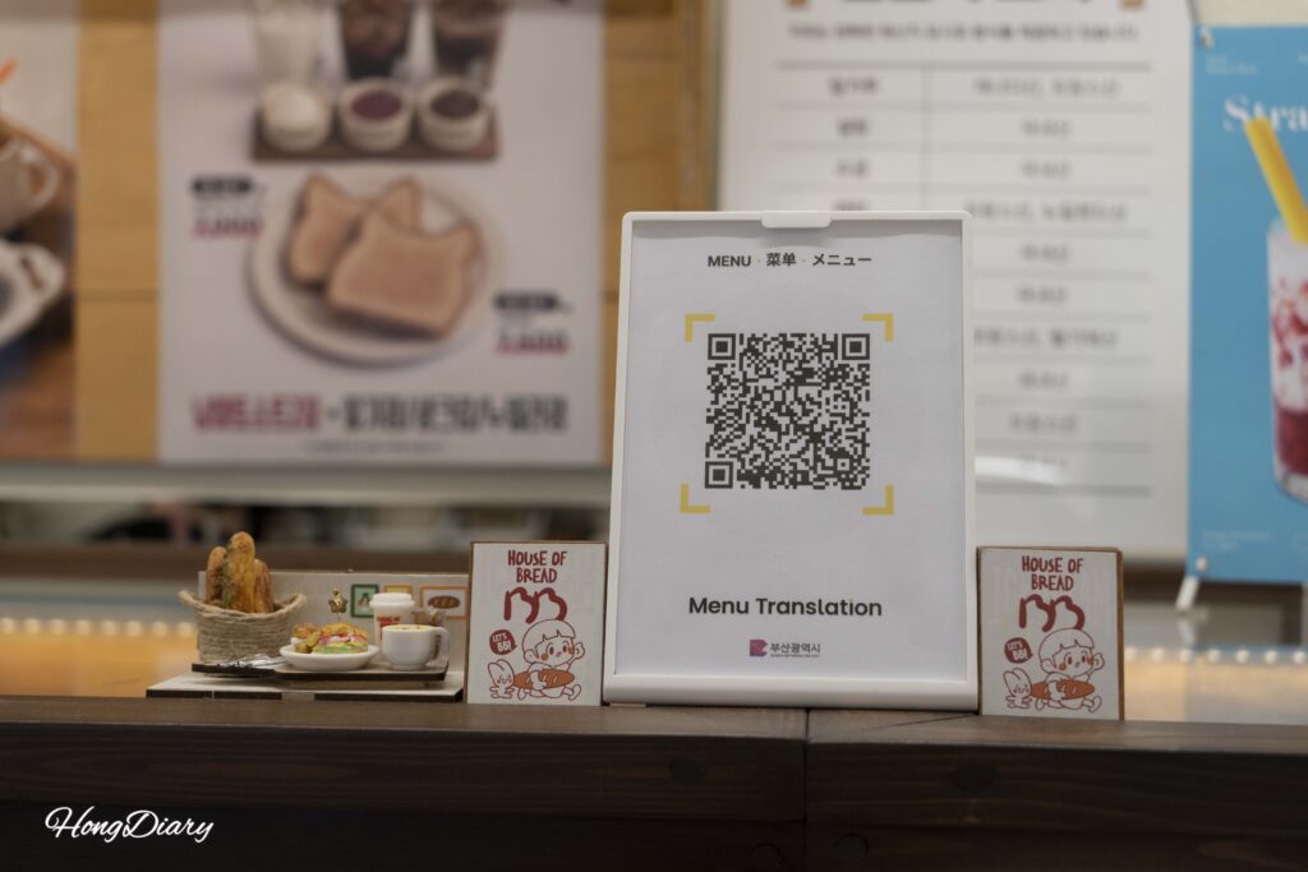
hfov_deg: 36.2
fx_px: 1998
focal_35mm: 55
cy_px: 436
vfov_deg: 24.6
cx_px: 654
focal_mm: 55
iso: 640
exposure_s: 1/160
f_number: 5.6
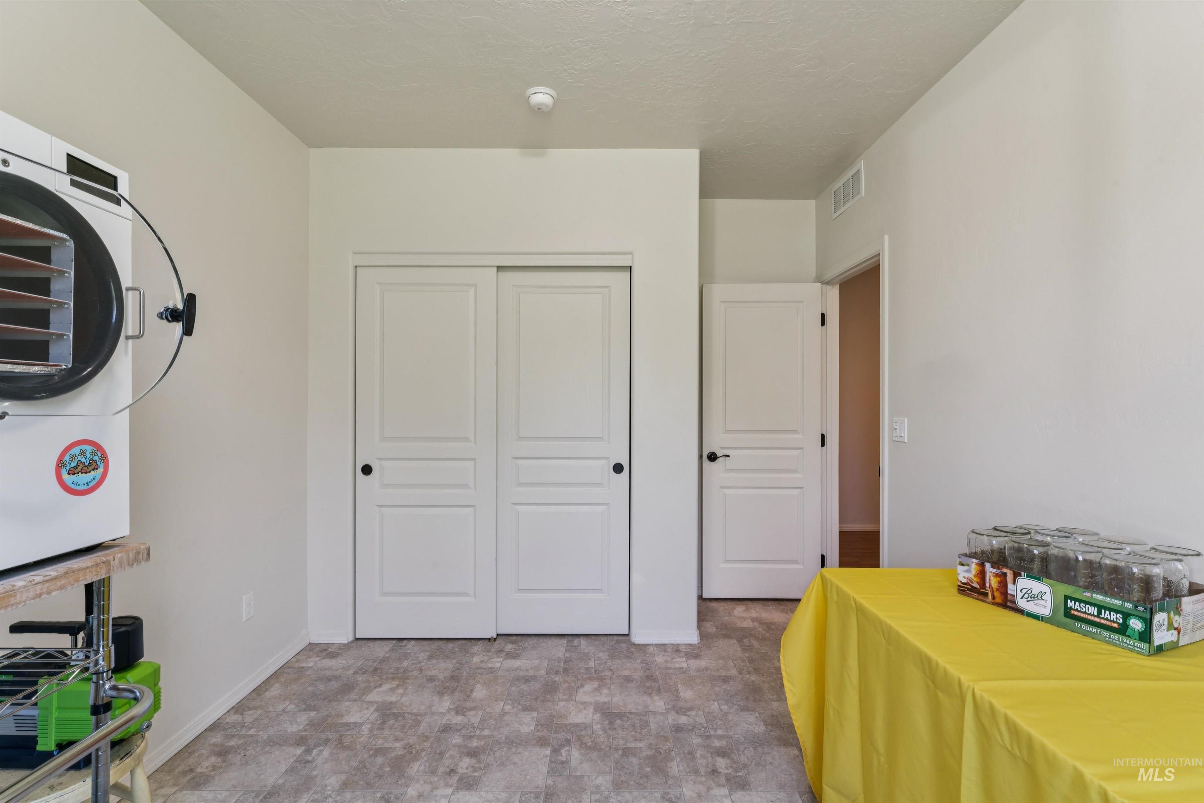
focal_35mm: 16
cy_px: 402
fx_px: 542
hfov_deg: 96.0
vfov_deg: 73.1
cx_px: 602
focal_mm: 16.2
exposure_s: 1/8
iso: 400
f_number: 13
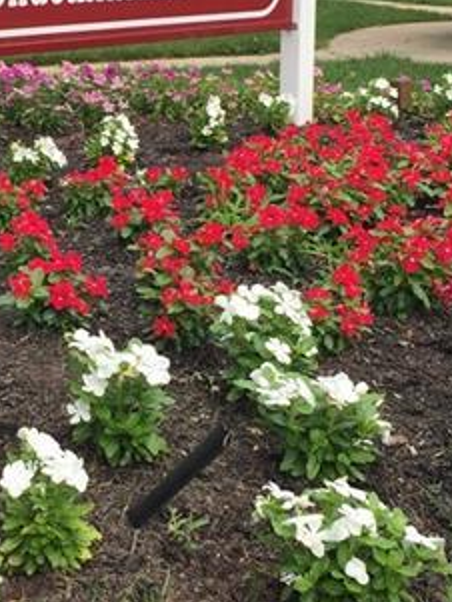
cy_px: 156
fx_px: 1287
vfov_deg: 26.0
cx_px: 78
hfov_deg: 19.7
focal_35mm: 74
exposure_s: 1/1236
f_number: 2.2
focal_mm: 4.15
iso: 32
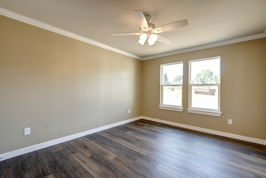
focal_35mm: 16
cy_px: 89
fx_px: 118
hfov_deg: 96.7
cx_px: 133
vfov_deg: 73.8
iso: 320
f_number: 8
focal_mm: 16
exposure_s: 1/15
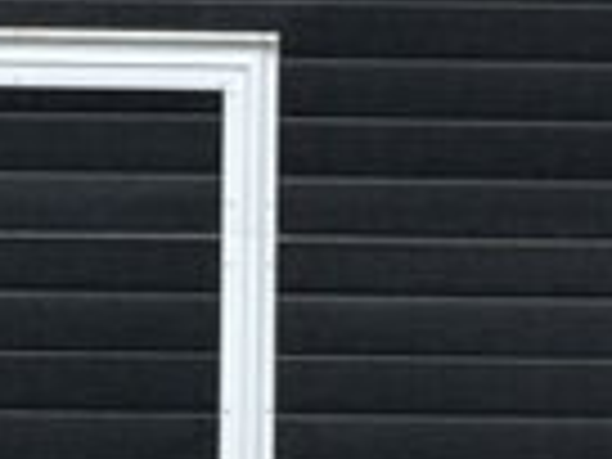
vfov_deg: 4.1
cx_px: 50
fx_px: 6400
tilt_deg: +3.5
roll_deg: -0.7
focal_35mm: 362
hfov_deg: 5.5
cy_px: 518
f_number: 1.78
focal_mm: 6.76
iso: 100
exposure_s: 1/987
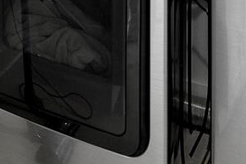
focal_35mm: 77
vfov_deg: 14.1
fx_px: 526
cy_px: -189
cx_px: -90
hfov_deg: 22.9
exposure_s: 1/13
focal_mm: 14
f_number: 8
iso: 500
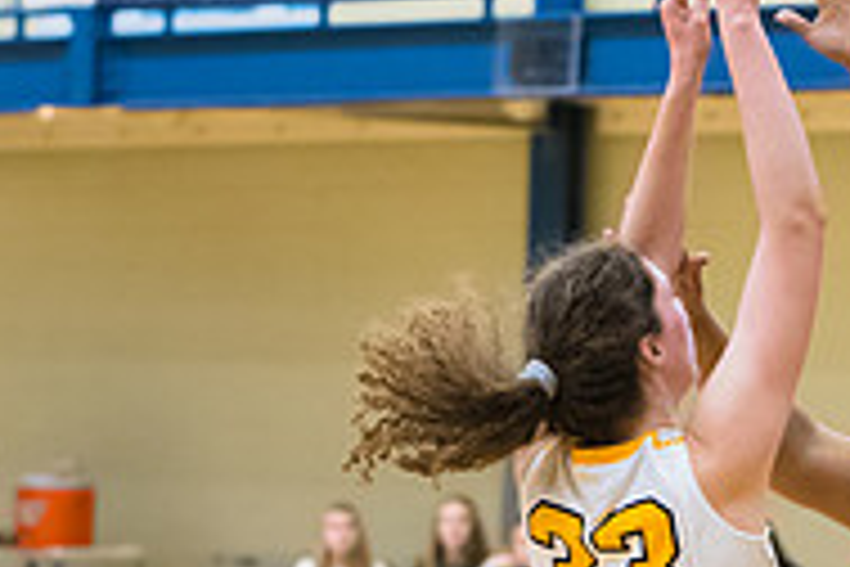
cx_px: 585
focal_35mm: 250
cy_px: 621
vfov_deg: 5.5
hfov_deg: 8.2
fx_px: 5902
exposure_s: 1/400
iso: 3200
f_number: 2.8
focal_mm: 70
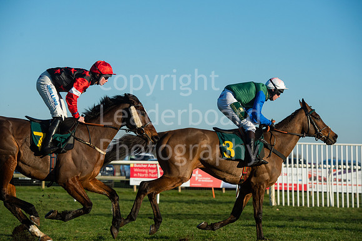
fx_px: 1226
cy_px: 120
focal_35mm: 122
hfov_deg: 16.8
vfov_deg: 11.2
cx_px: 181
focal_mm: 122
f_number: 6.3
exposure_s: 1/3200
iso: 500
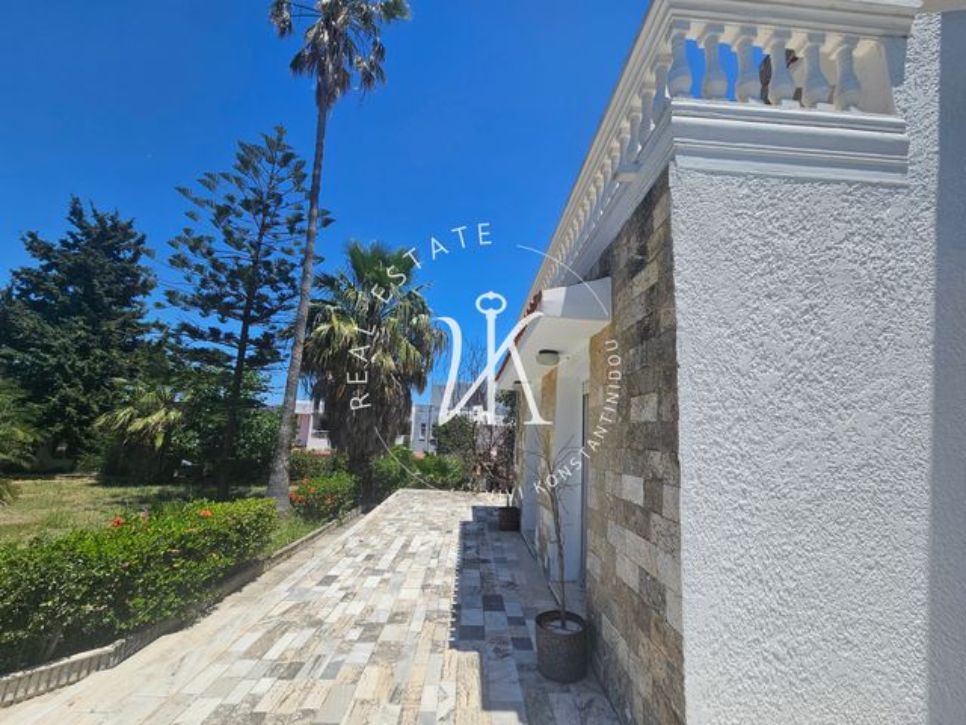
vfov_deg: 89.9
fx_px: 363
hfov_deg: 106.2
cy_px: 362
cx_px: 483
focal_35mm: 13
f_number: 2.2
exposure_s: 1/3707
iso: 50
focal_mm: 2.2
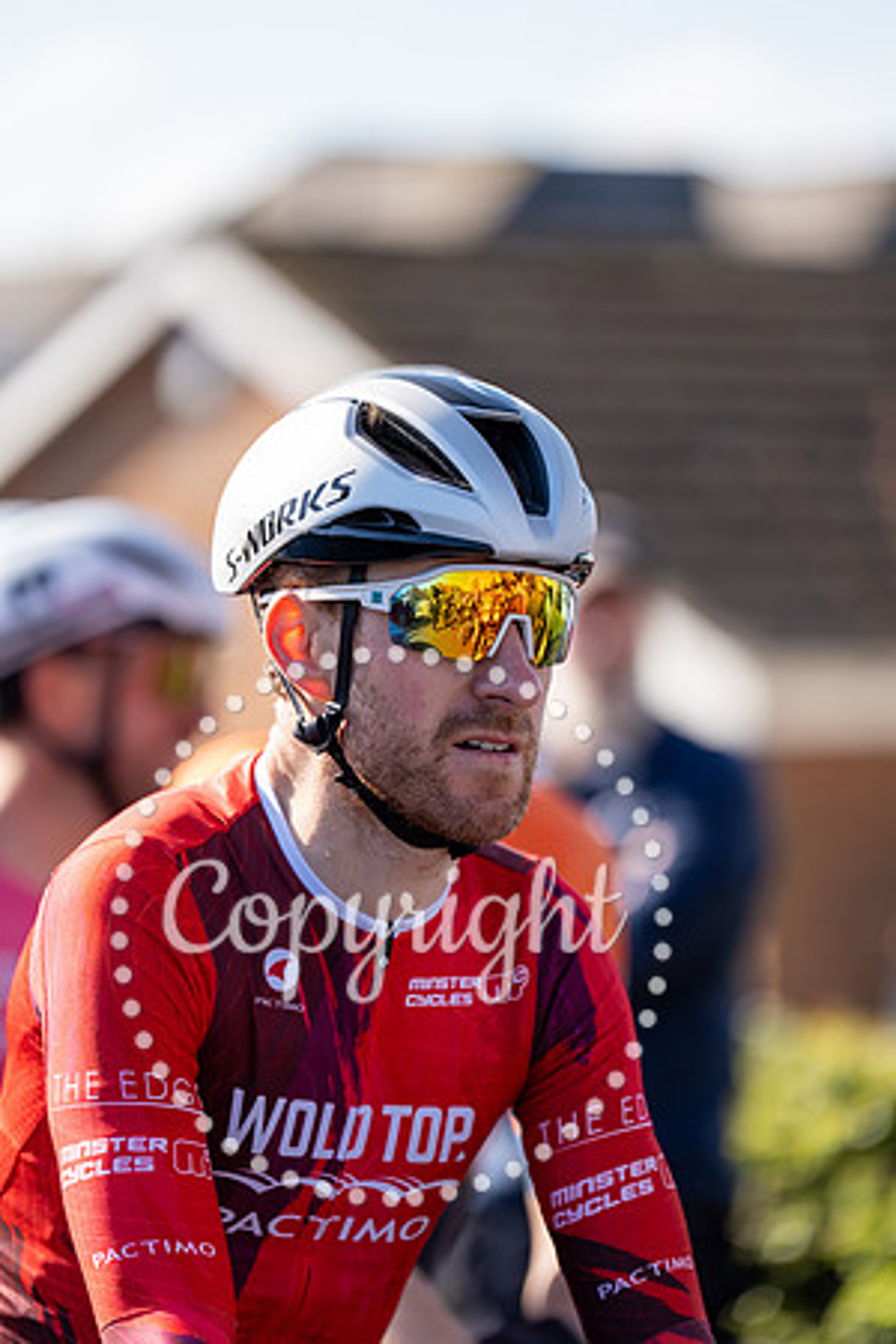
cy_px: 672
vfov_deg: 10.3
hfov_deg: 6.9
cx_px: 448
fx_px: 7466
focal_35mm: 200
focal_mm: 200
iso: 160
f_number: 2.8
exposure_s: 1/1250
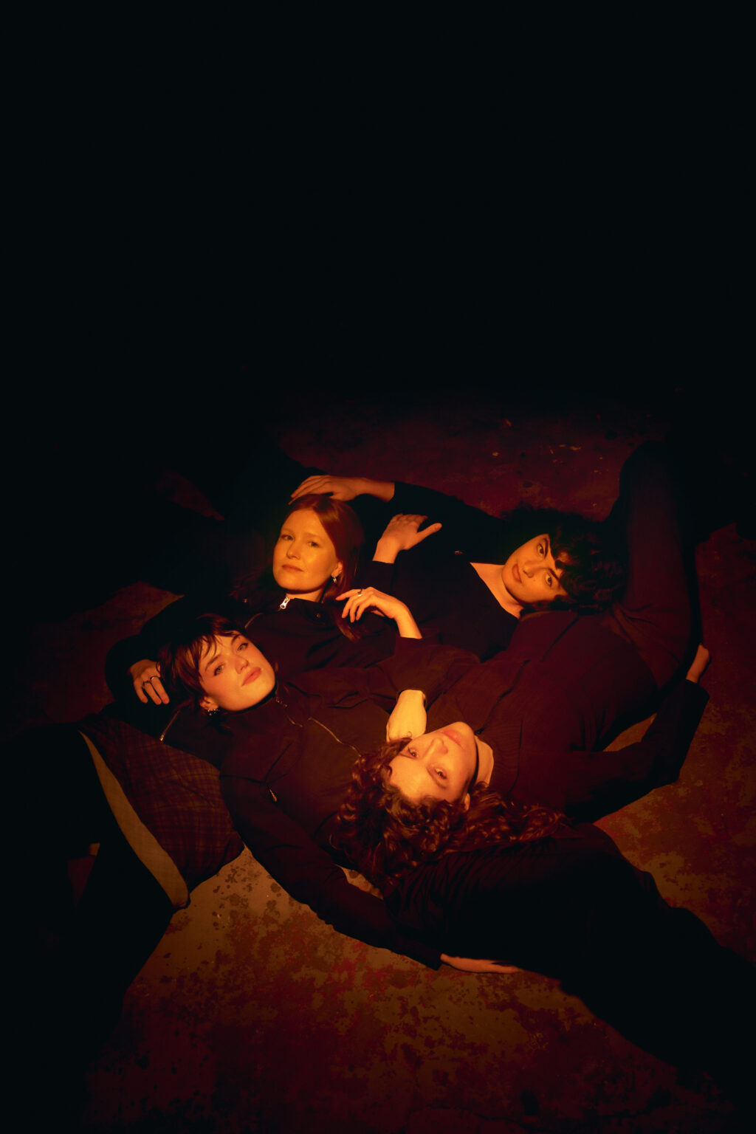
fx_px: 1449
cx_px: 378
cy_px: 567
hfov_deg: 29.2
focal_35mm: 46
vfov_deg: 42.7
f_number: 4.5
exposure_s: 1/100
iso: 800
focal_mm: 46
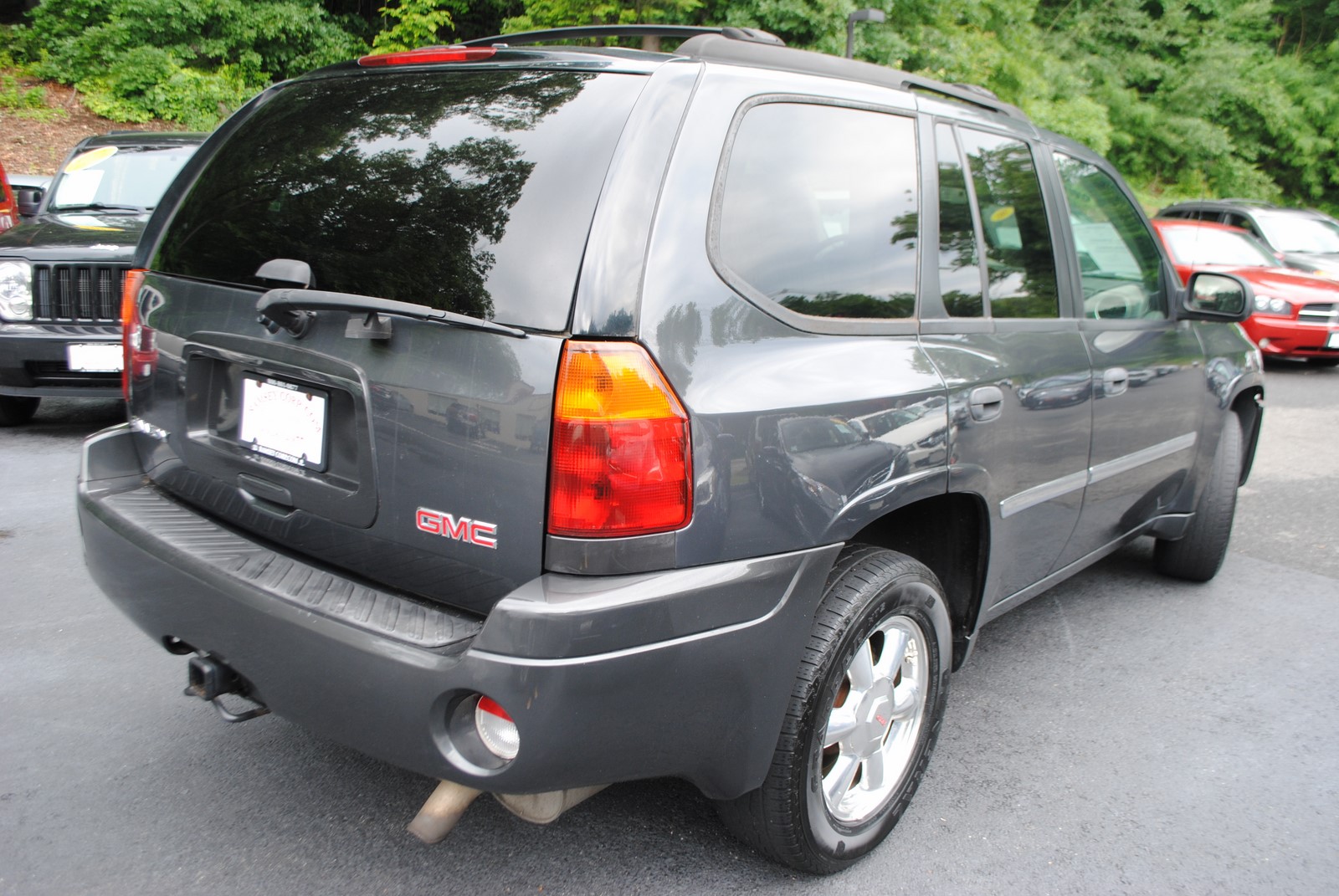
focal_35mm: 30
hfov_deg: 61.9
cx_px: 670
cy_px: 448
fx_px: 1117
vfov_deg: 43.7
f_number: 5
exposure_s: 1/100
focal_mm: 20
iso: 200
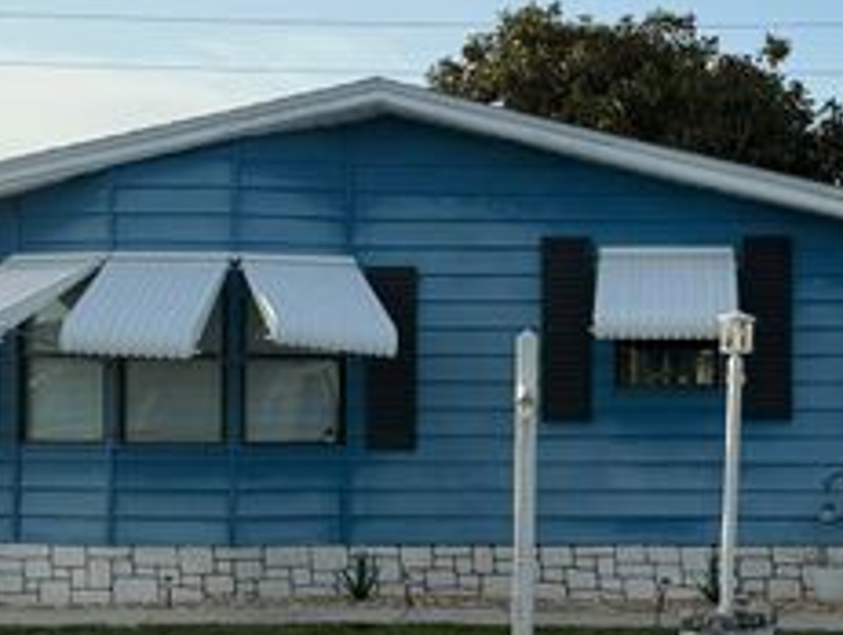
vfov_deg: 28.0
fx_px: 1268
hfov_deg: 36.6
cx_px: 500
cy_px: 387
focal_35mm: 52
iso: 80
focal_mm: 6.76
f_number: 1.78
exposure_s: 1/2611
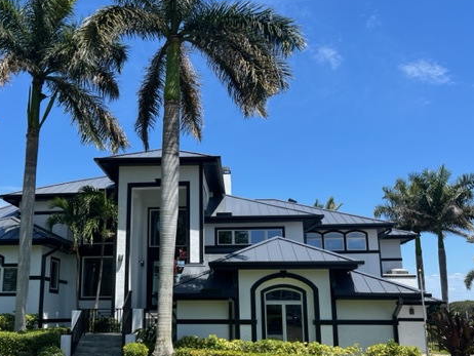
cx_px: 185
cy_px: 214
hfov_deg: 50.9
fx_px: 493
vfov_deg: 39.5
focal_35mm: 36
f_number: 1.6
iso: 50
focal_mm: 5.1
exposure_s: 1/2513
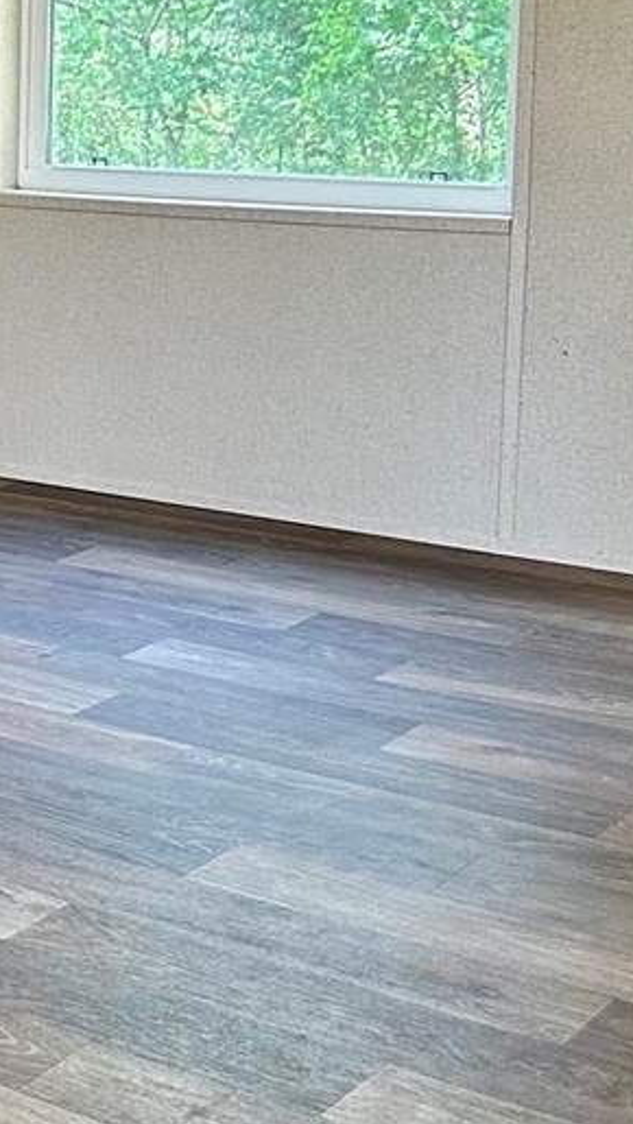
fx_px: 2326
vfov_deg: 26.9
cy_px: 323
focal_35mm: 78
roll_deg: +0.6
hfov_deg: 13.9
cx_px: -493
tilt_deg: -9.0
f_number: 1.78
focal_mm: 6.86
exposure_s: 1/121
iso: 160
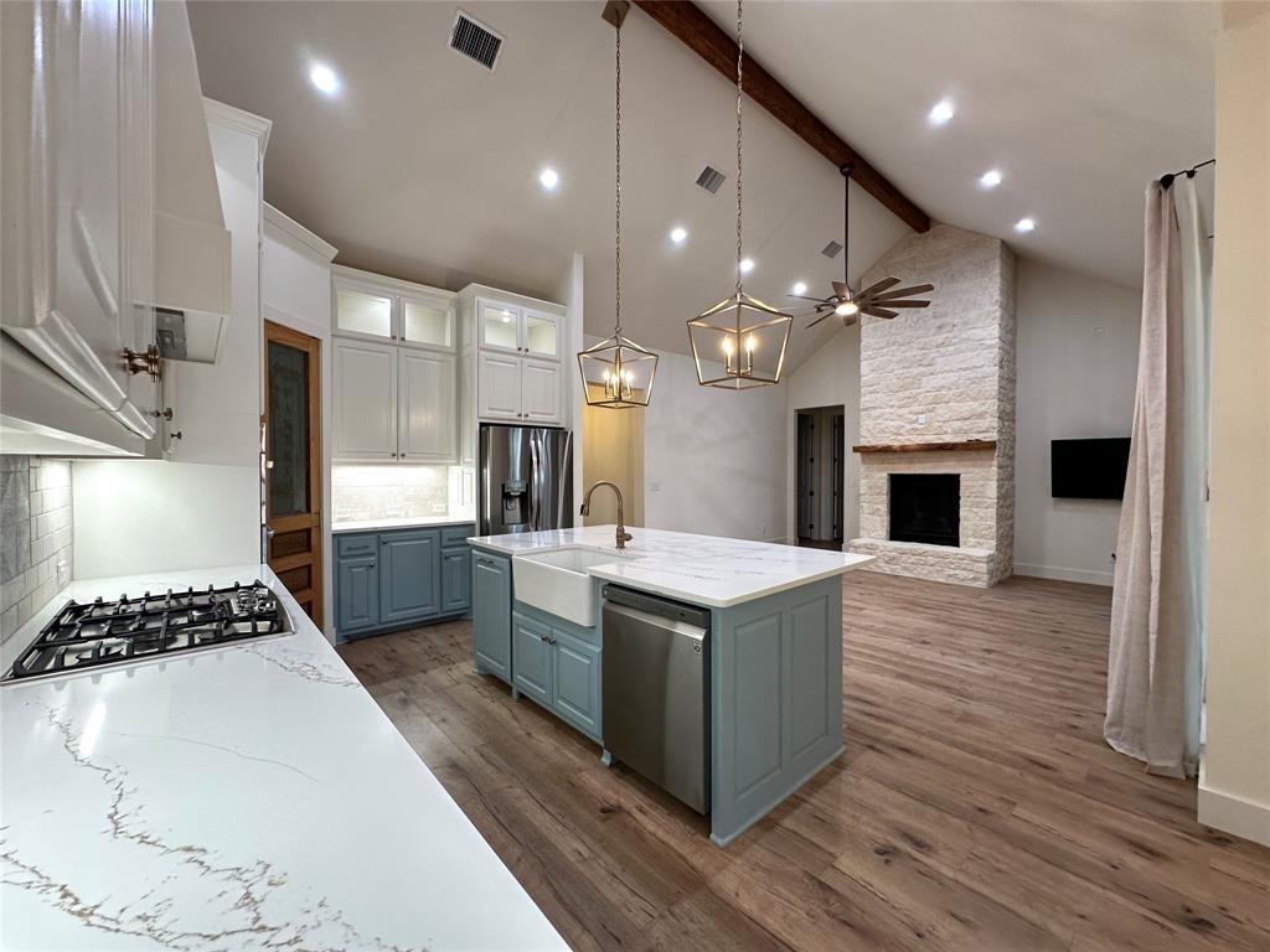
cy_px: 476
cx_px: 635
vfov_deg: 85.7
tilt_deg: -0.5
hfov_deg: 102.1
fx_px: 514
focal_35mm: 14
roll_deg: +0.1
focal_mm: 2.22
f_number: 2.2
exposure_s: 1/120
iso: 160
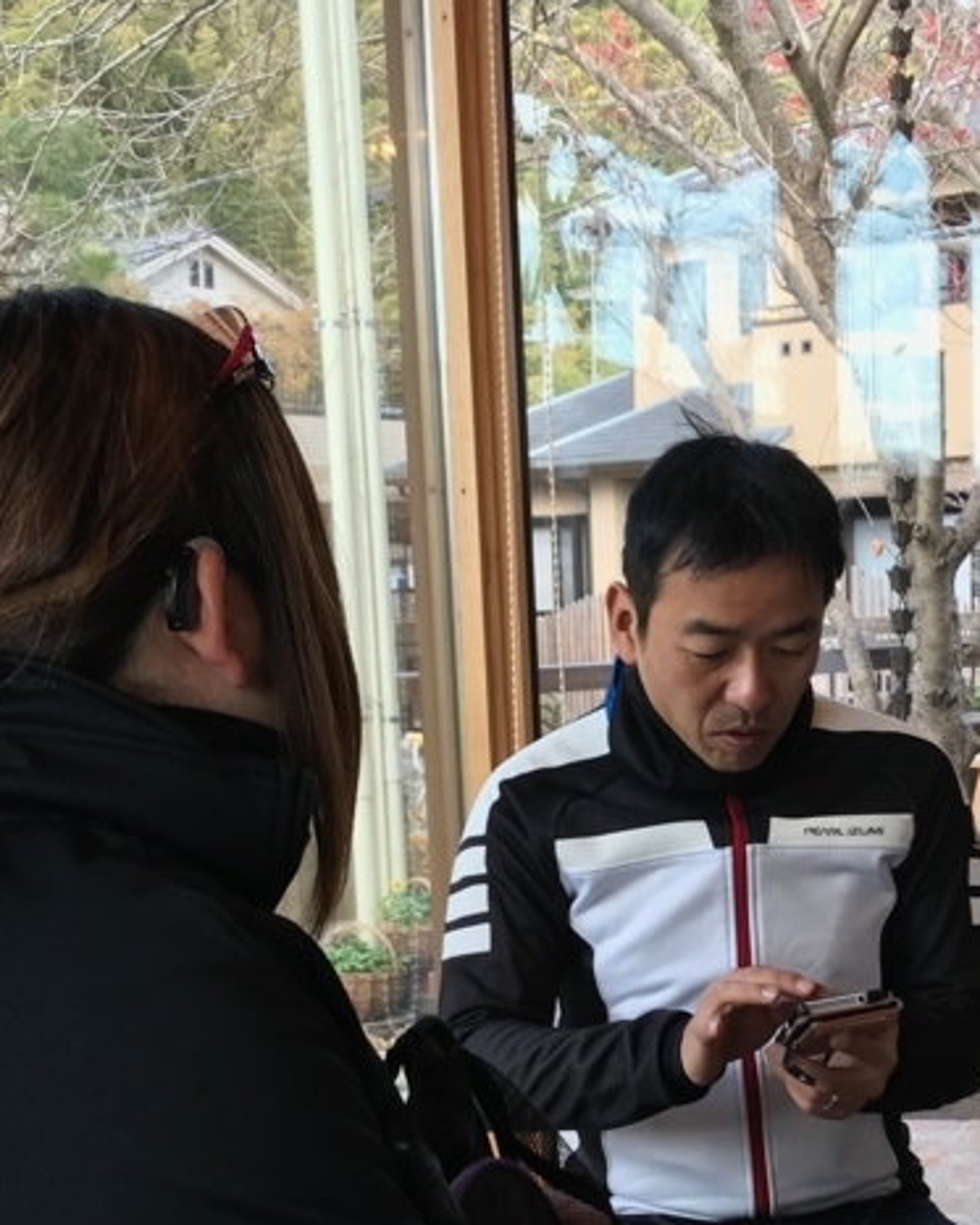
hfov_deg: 25.1
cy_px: 920
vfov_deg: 30.9
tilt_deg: -9.3
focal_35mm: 60
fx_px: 2175
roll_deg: +1.8
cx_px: 717
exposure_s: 1/120
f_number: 1.8
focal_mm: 3.99
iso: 25
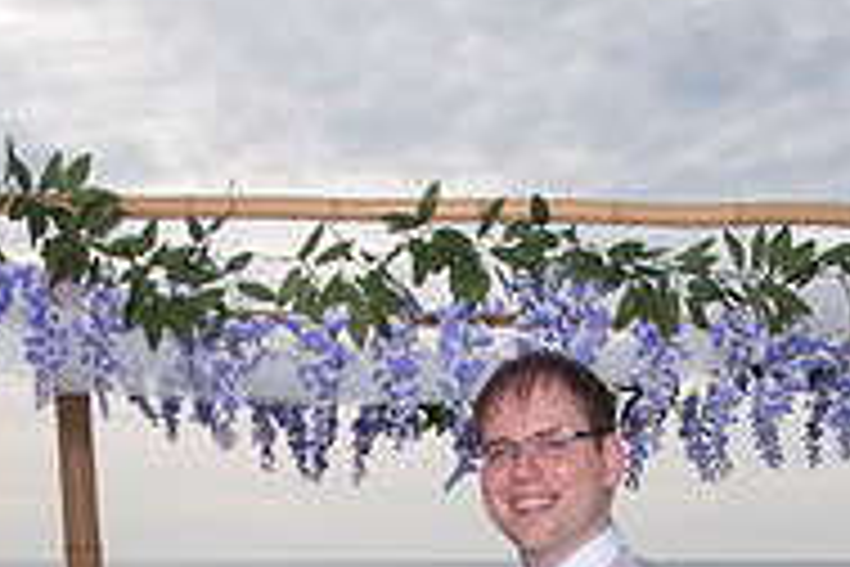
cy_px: 868
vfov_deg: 13.8
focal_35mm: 93
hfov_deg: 21.9
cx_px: 528
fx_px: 2196
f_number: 10
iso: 100
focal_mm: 26
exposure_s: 1/250
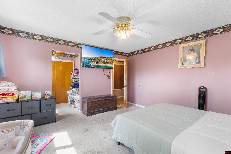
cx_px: 116
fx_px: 96
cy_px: 77
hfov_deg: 100.4
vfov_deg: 77.3
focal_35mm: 15
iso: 200
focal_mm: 10
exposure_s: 1/2
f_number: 9
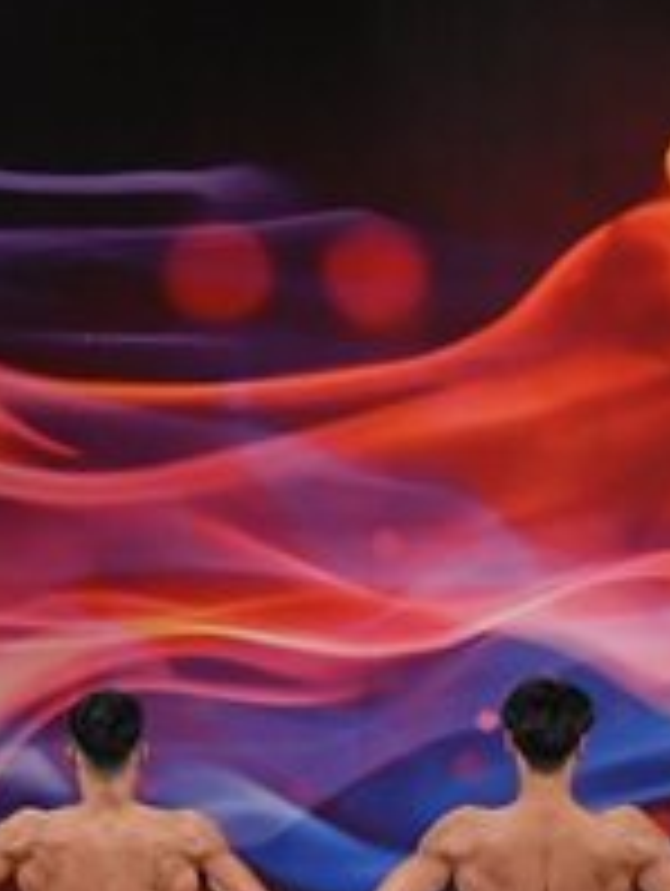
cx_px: -7
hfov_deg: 4.5
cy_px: 846
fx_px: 8421
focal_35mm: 327
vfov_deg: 6.0
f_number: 5.6
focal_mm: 58
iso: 3200
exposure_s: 1/400
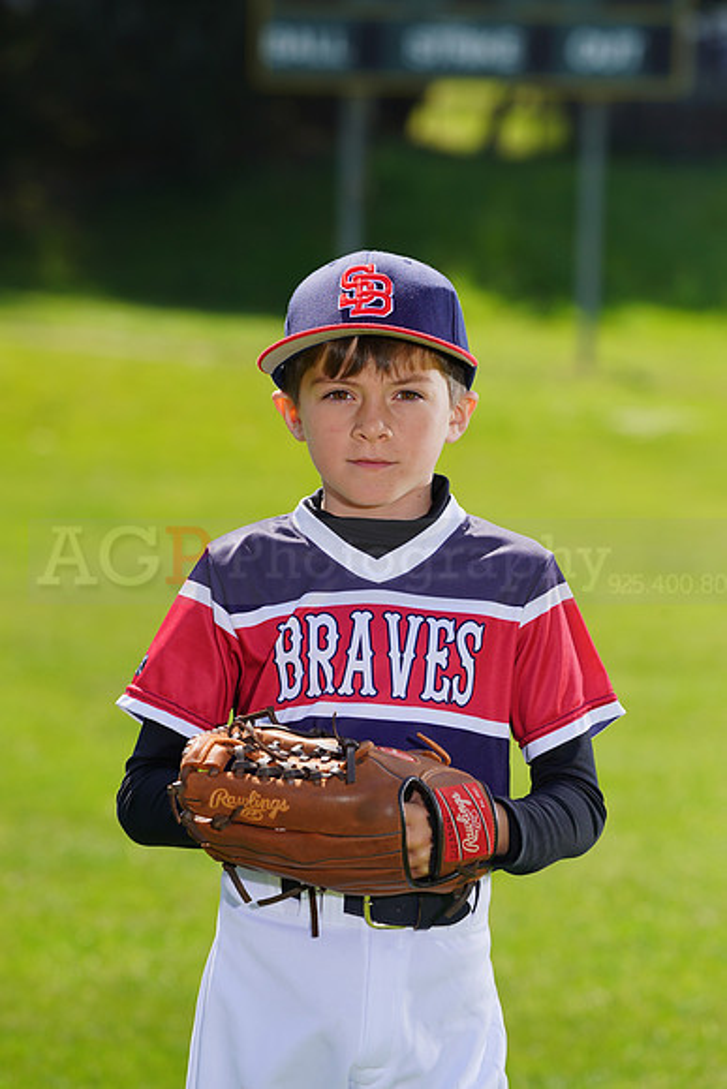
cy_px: 544
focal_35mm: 215
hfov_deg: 6.4
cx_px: 364
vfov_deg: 9.6
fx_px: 6508
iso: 100
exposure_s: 1/250
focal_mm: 215
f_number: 8
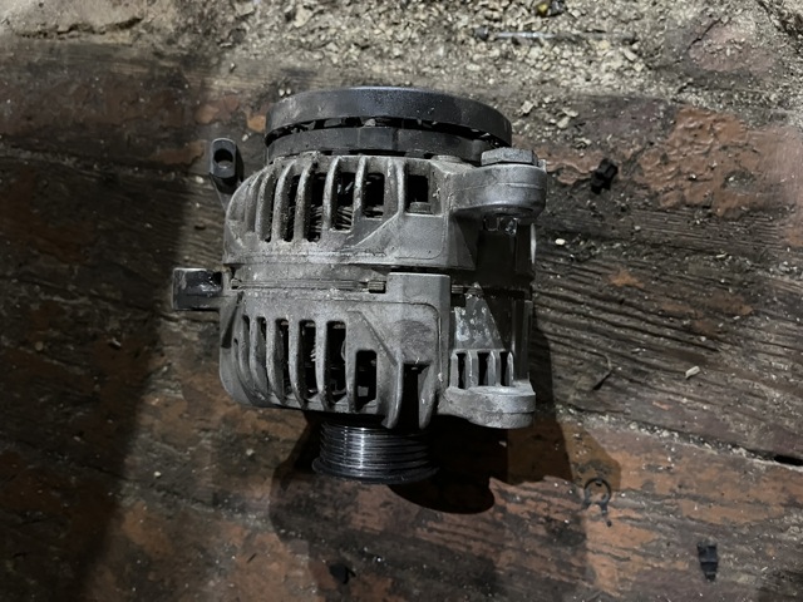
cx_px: 402
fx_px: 603
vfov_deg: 53.1
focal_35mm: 26
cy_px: 301
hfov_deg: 67.3
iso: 1000
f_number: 1.6
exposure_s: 1/25
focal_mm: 5.1
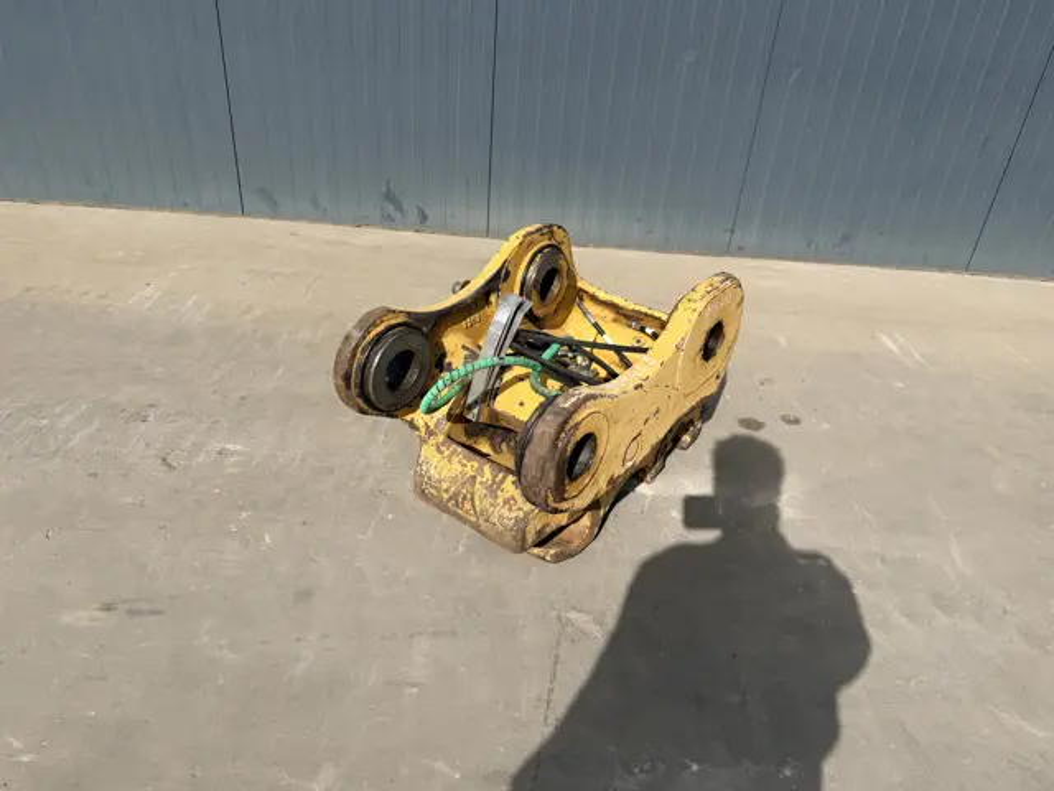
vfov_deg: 56.8
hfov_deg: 71.6
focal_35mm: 24
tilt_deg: -28.0
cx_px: 527
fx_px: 731
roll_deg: -6.3
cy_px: 396
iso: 80
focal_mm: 6.76
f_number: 1.78
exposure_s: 1/6173
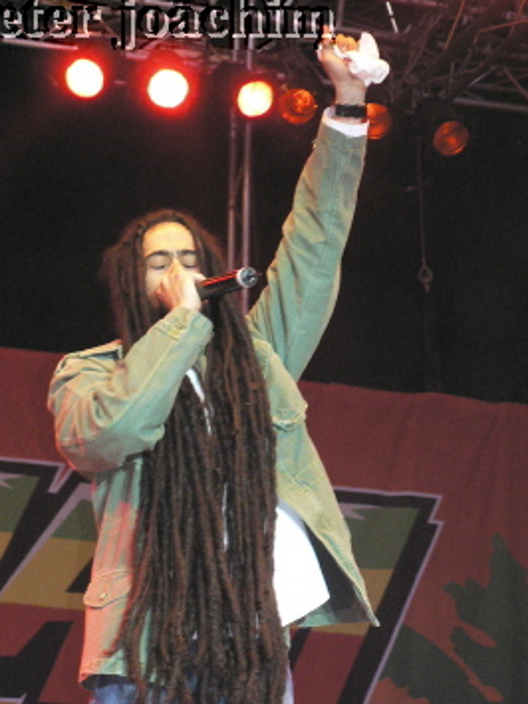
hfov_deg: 10.7
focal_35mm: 138
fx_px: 2808
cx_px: 198
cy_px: 427
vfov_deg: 14.3
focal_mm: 18.6
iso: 400
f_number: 3.2
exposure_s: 1/60
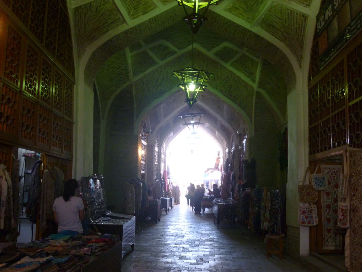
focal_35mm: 39
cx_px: 181
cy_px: 136
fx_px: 408
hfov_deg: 47.9
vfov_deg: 36.8
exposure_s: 1/60
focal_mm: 6.9
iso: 320
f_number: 3.7
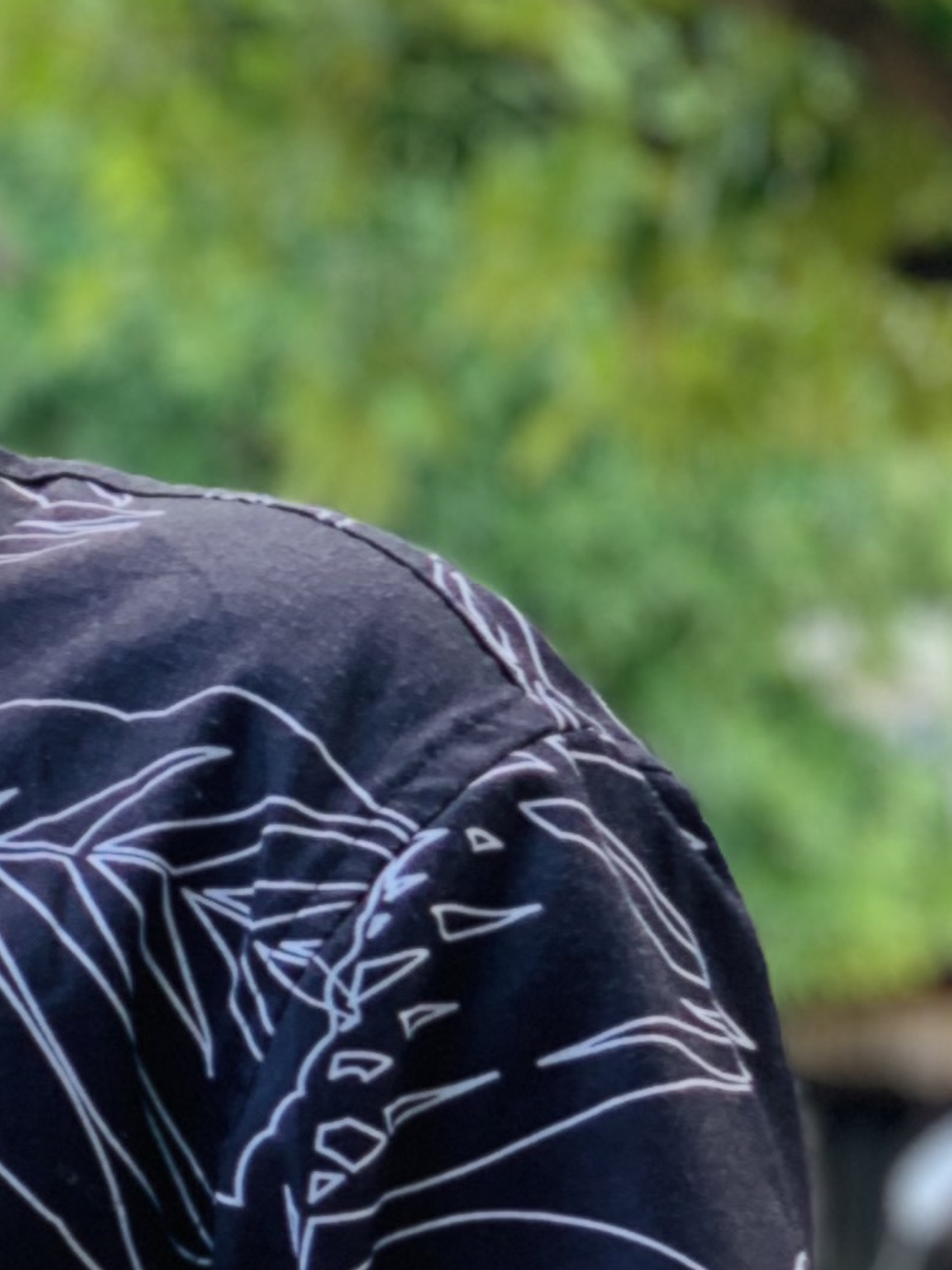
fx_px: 7665
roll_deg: -2.6
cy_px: 1191
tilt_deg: -0.4
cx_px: -829
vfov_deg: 9.4
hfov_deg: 6.9
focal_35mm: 209
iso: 16
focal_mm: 6
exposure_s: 1/122
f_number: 2.4
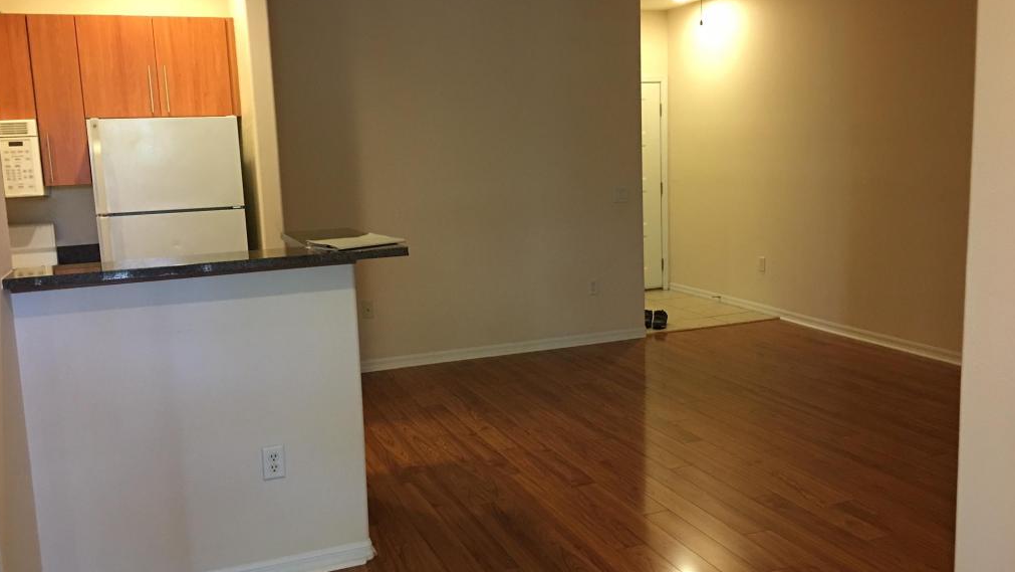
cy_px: 282
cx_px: 507
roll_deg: +2.4
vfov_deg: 36.7
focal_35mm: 32
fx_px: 861
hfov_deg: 61.0
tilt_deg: -8.5
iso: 100
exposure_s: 1/15
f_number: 2.2
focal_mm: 4.15
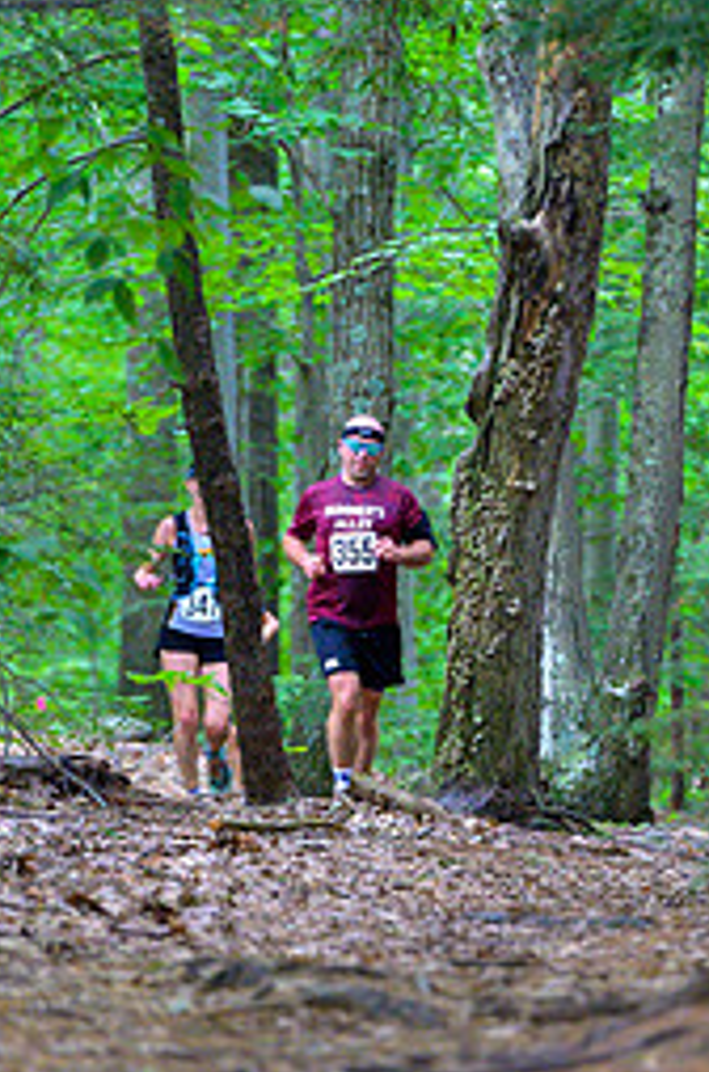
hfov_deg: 3.8
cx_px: 572
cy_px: 760
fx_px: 10544
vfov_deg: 5.8
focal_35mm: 355
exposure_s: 1/200
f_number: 4
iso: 8000
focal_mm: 200
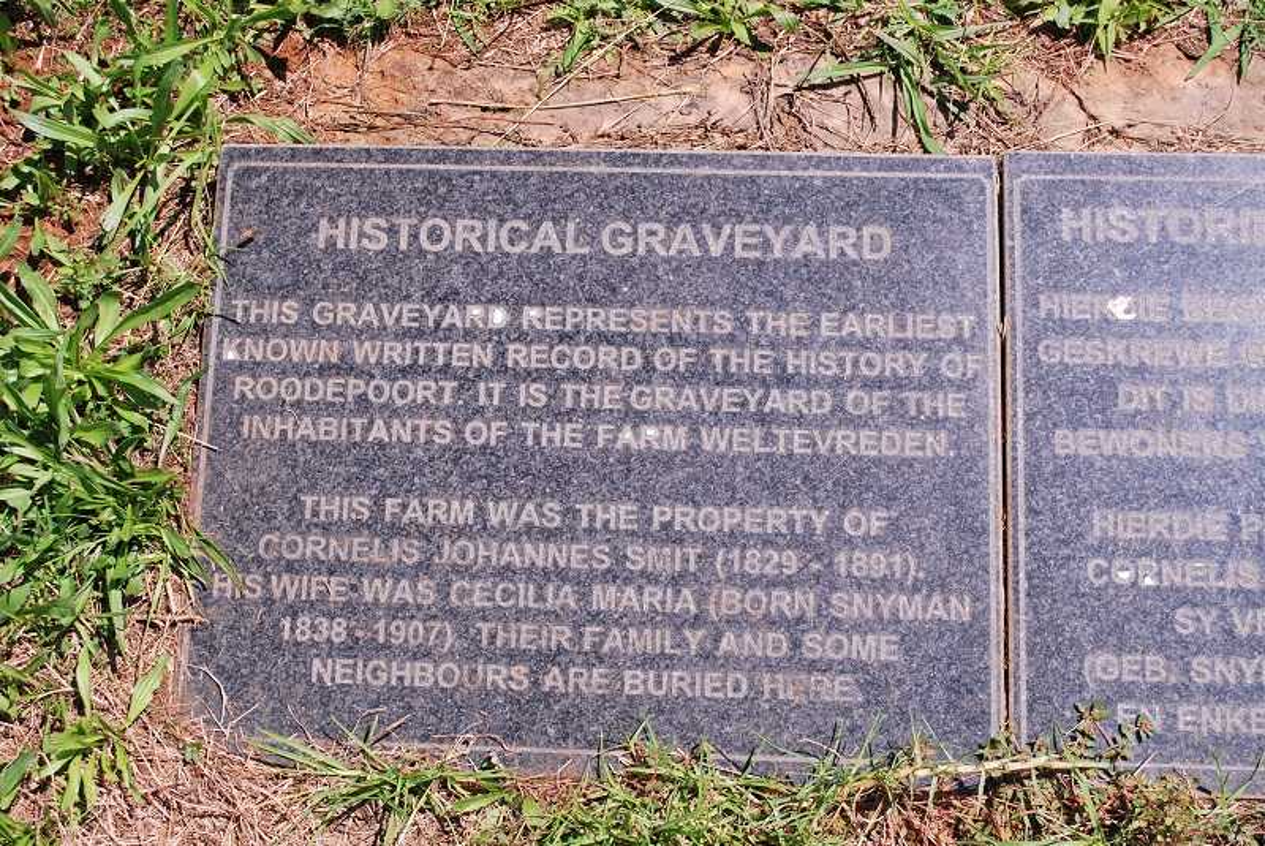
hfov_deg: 41.1
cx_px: 632
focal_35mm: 48
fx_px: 1688
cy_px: 423
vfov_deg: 28.1
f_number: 7.1
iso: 100
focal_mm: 32
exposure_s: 1/400
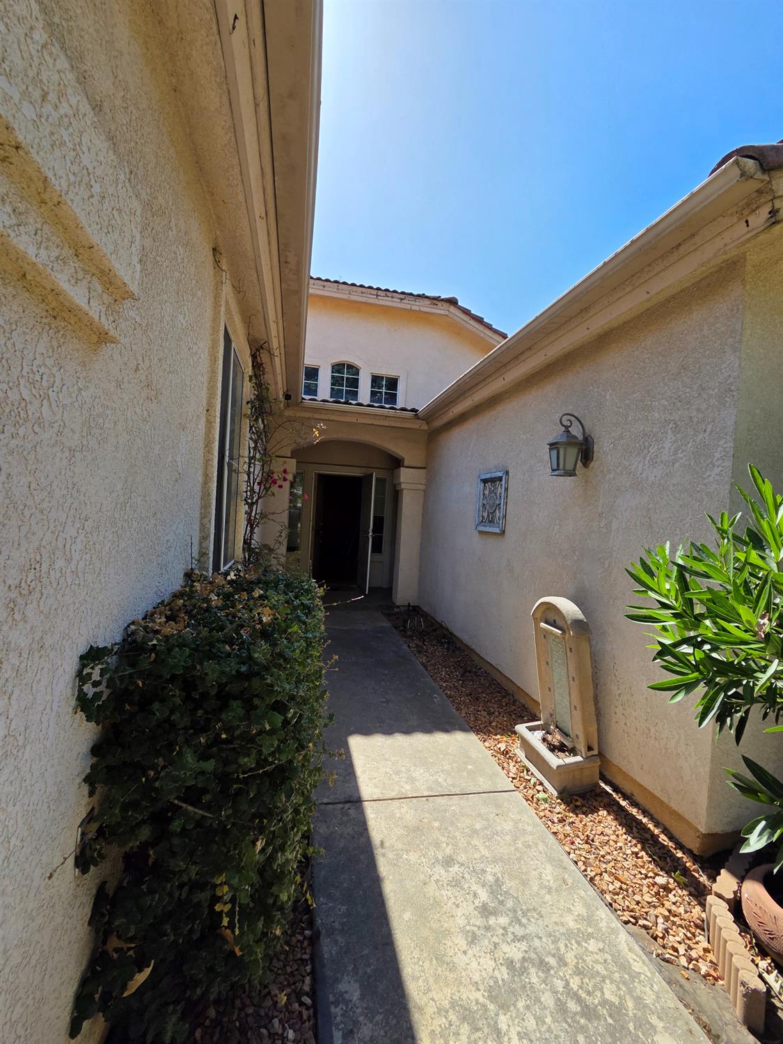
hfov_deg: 89.9
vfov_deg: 106.2
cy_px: 522
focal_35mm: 13
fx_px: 392
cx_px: 392
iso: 50
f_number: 2.2
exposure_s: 1/1418
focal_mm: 2.2
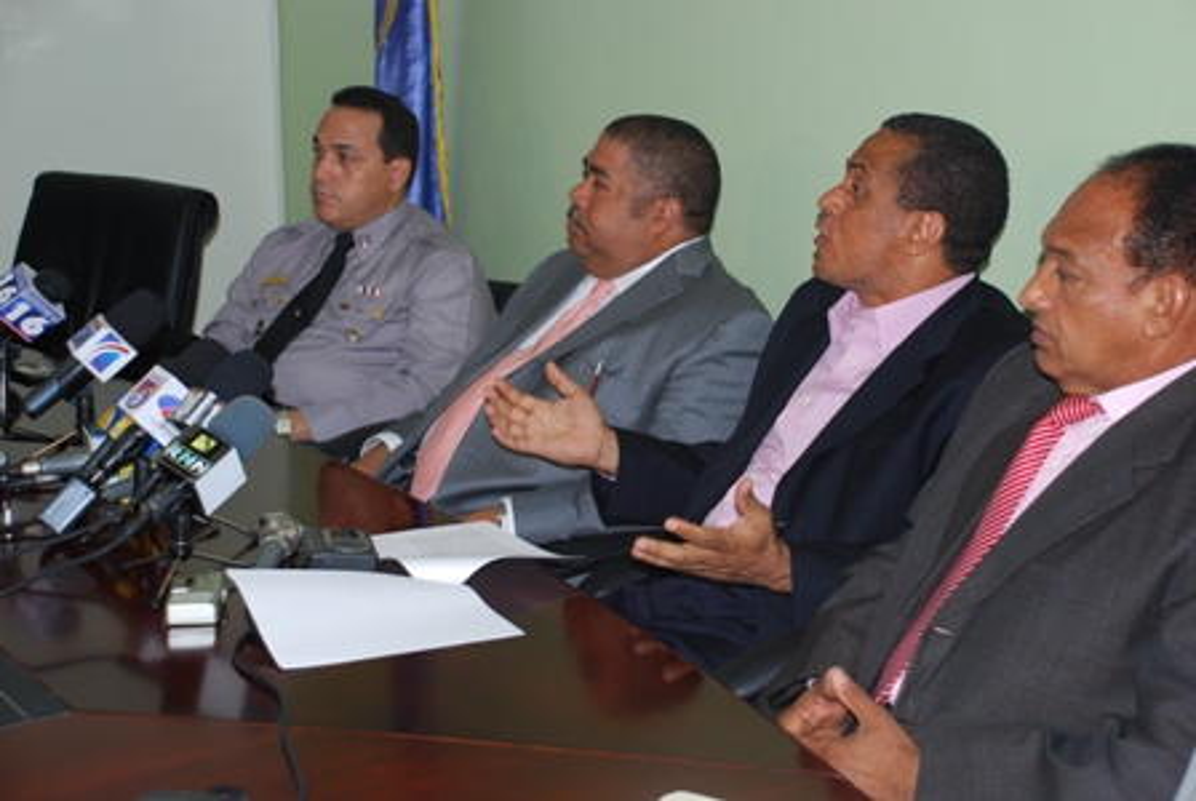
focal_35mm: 57
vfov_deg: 23.9
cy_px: 400
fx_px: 1896
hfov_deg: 35.0
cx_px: 598
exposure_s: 1/60
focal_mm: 38
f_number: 4.5
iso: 200
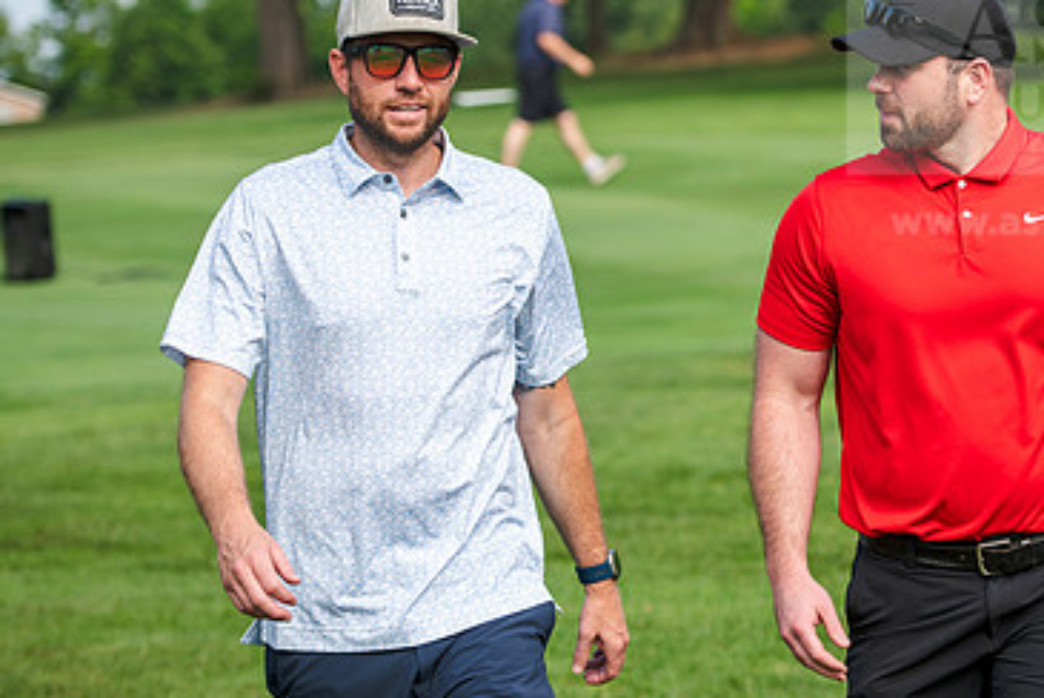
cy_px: 282
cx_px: 761
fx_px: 4237
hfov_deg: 14.0
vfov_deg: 9.4
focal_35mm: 146
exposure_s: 1/640
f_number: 3.2
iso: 80
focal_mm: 92
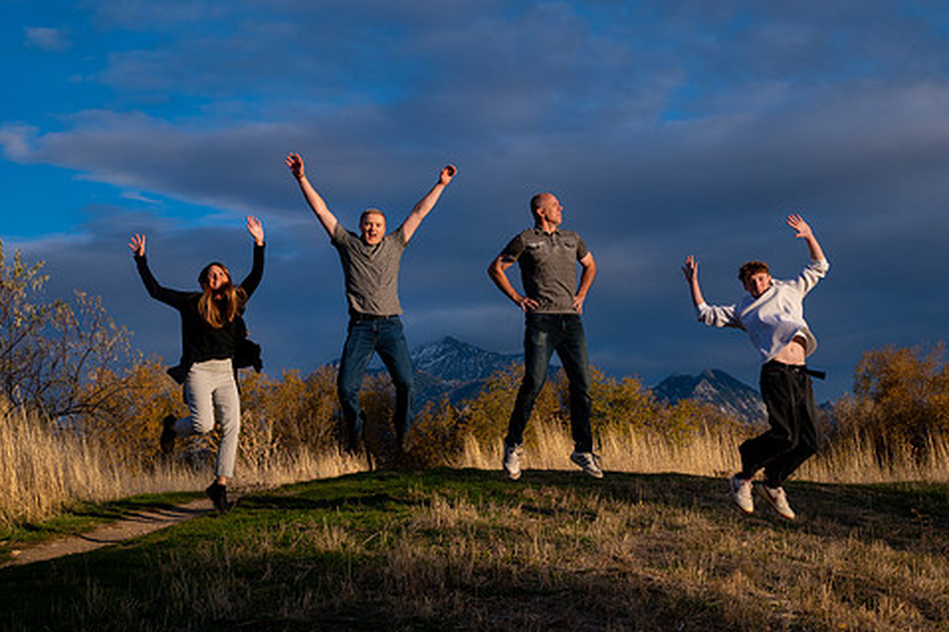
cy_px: 345
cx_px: 495
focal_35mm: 75
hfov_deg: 27.0
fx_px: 1976
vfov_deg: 18.2
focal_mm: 62
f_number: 13
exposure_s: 1/320
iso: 400
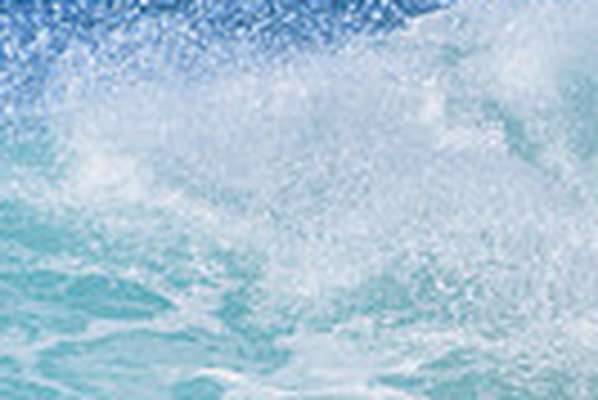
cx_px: 1169
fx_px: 54360
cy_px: 303
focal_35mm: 3269
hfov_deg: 0.6
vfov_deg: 0.4
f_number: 5.6
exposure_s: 1/2000
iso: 250
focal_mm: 500
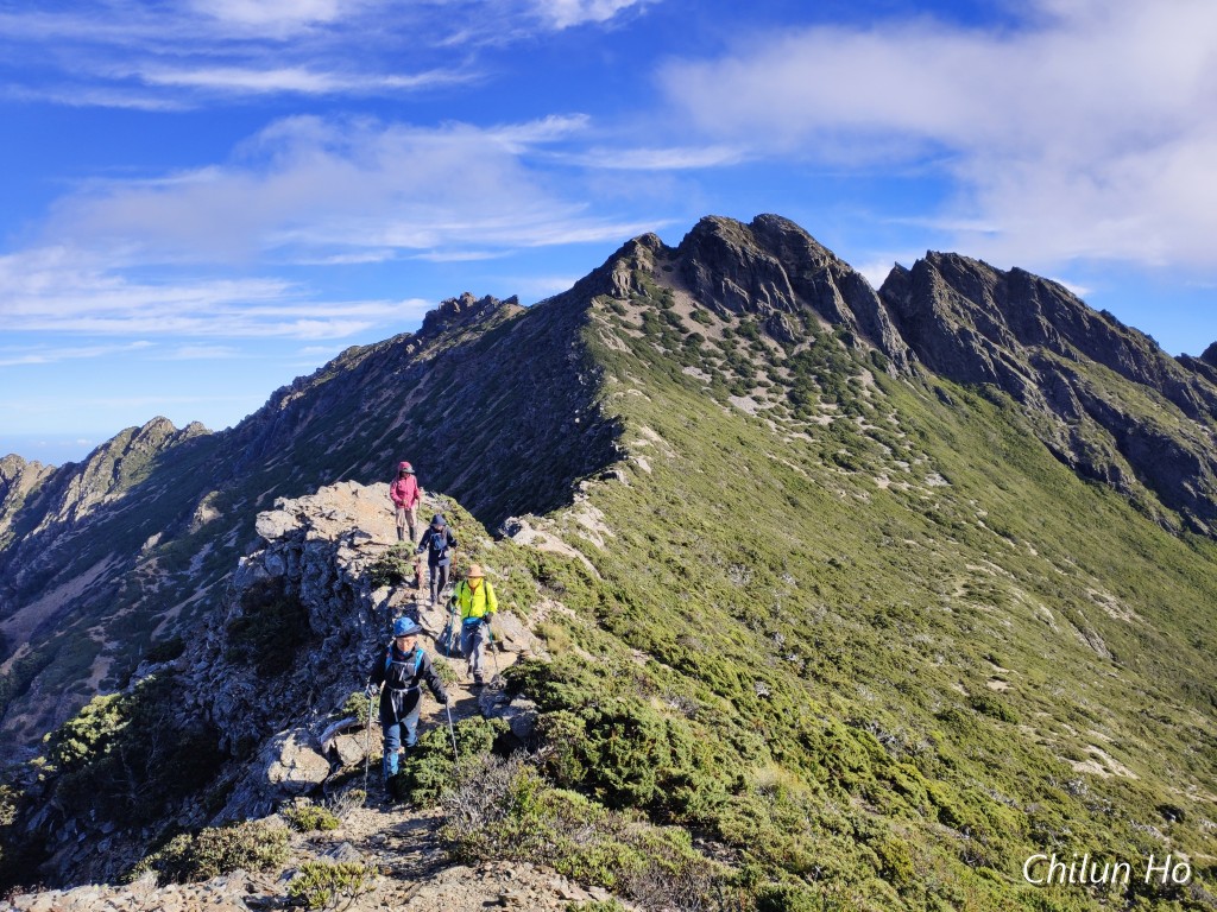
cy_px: 456
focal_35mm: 27
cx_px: 608
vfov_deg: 51.4
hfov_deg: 65.3
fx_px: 949
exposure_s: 1/1902
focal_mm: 4.75
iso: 112
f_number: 1.75
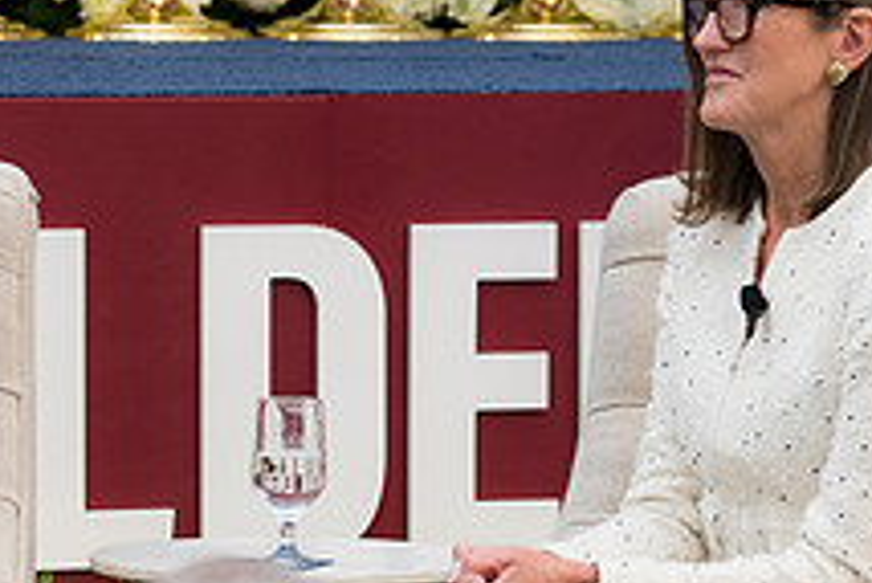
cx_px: 155
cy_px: 334
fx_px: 8459
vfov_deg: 3.9
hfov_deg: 5.9
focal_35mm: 349
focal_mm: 86
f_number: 3.5
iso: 220
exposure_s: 1/320
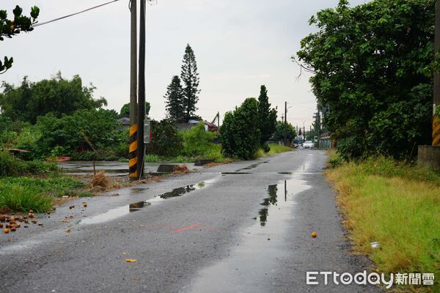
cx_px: 220
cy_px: 146
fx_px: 636
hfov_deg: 38.2
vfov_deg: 26.0
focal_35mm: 52
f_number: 5.6
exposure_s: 1/100
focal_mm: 52
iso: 100
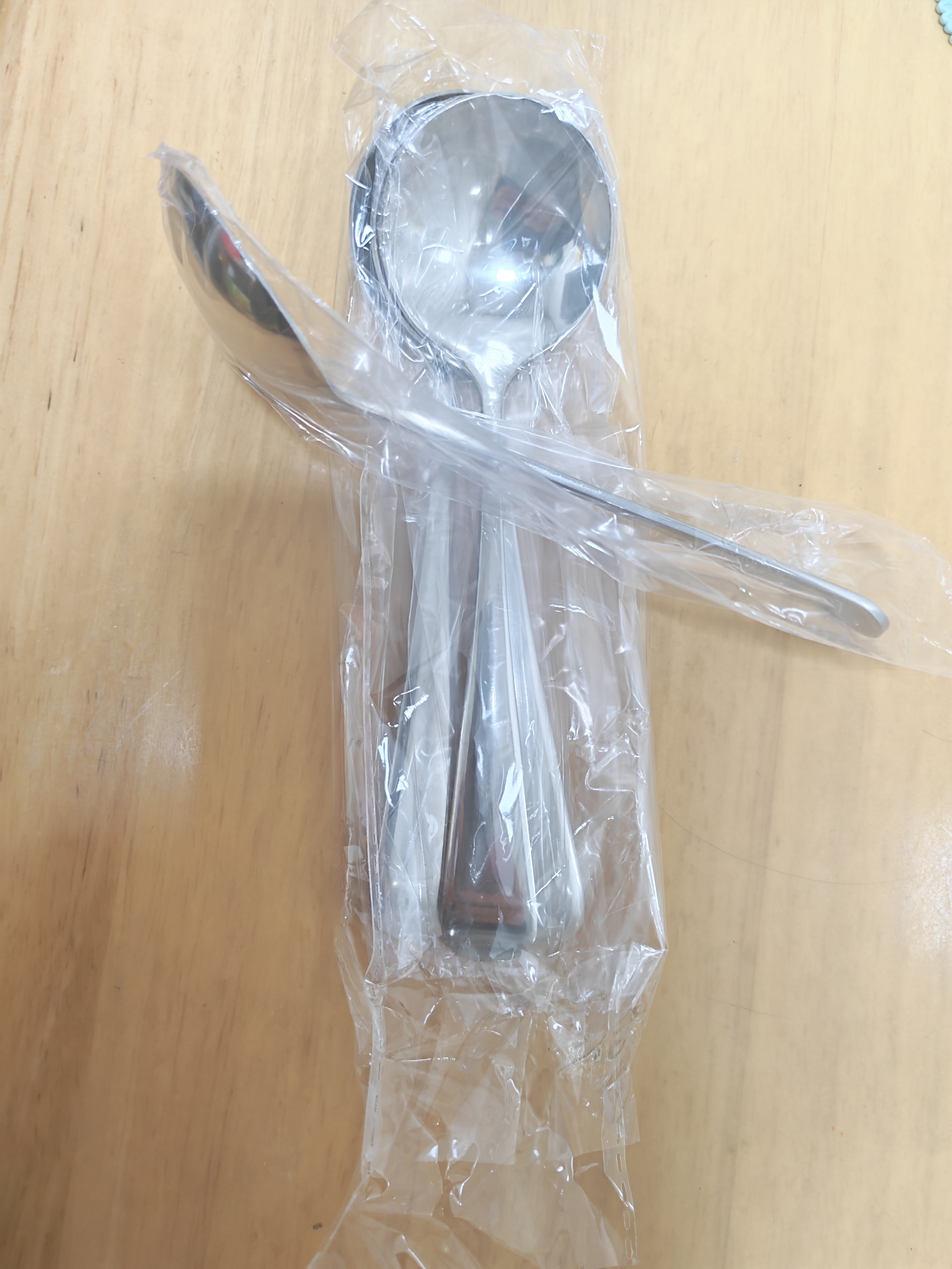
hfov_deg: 56.8
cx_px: 476
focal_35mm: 24
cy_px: 634
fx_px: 880
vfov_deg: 71.6
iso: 400
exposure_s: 1/50
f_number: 1.95
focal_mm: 6.67
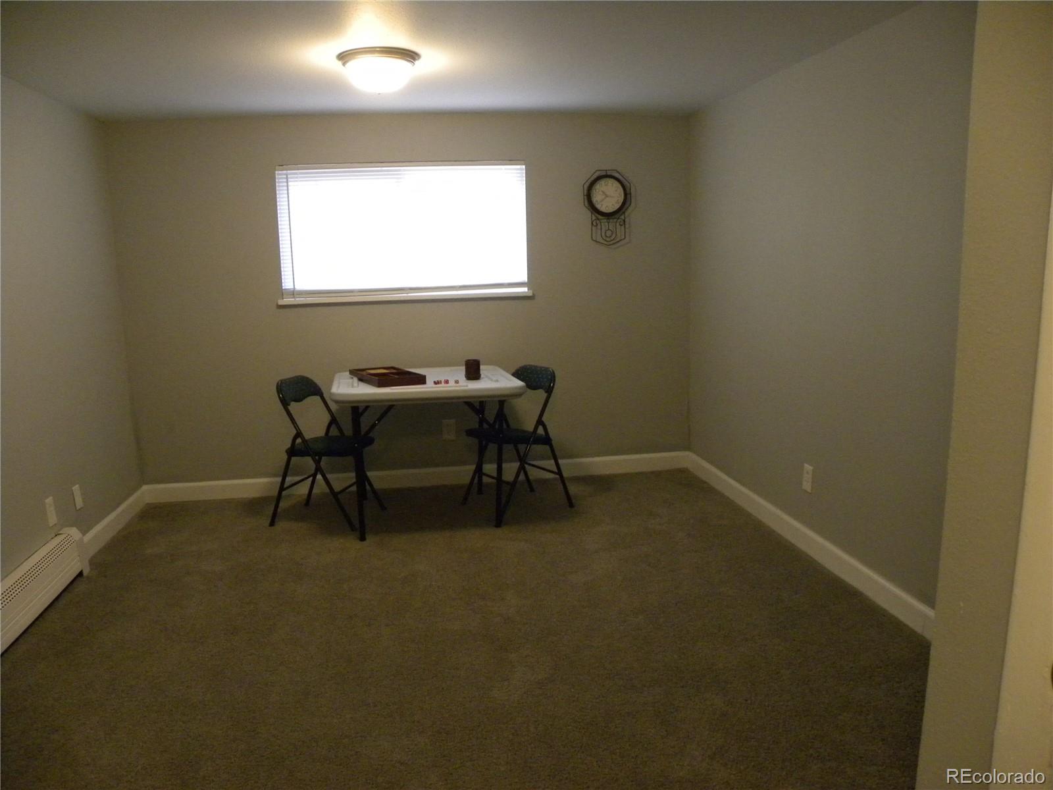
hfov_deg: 67.3
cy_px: 395
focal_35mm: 26
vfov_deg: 53.1
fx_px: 791
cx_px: 526
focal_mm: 4.6
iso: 400
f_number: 2.8
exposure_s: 1/54.5
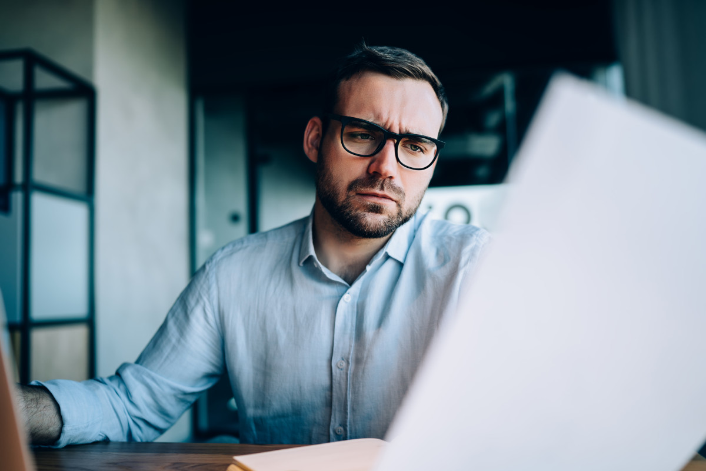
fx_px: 686
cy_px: 236
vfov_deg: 37.9
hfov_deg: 54.4
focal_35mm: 35
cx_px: 353
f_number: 1.7
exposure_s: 1/500
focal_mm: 35
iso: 400
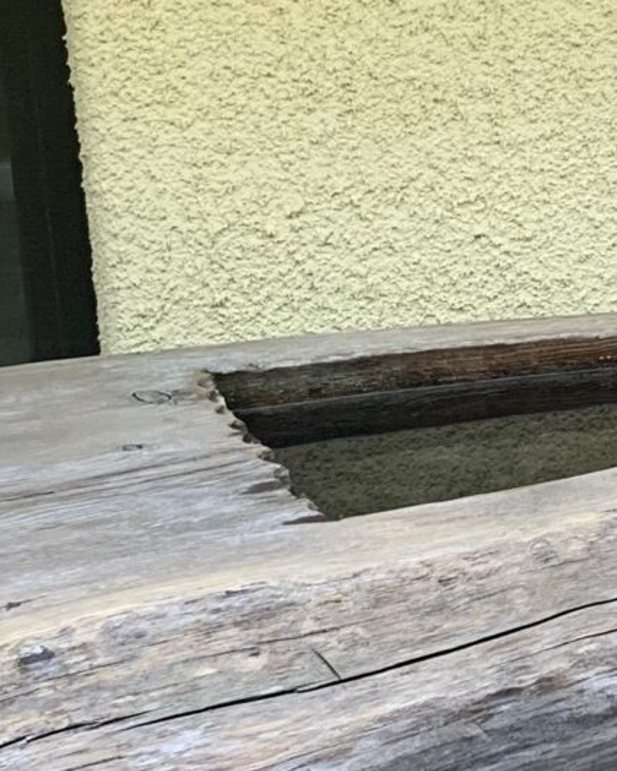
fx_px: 2786
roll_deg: +1.3
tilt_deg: -17.0
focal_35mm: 122
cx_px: 868
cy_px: 344
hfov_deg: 12.2
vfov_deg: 15.8
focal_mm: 4.25
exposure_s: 1/100
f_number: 1.8
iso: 100
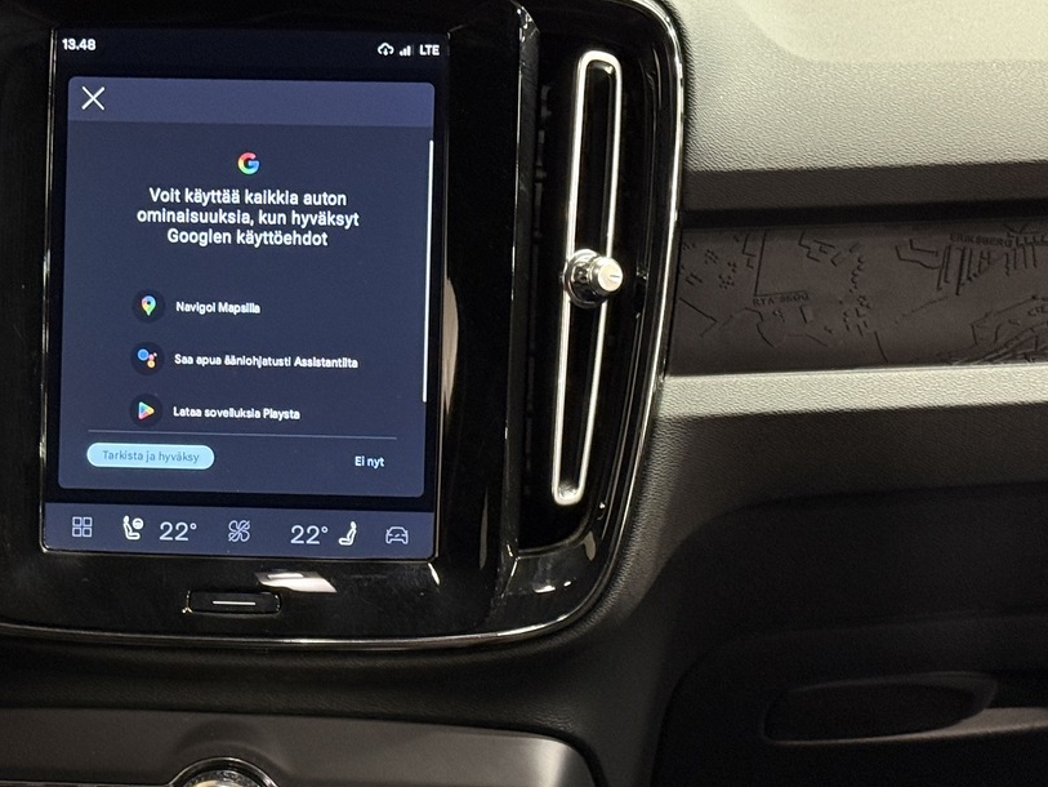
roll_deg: +0.4
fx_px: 2574
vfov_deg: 17.3
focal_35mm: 85
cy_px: 520
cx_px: 322
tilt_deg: -20.7
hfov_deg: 22.9
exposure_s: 1/40
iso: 400
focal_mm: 6.76
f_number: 1.78
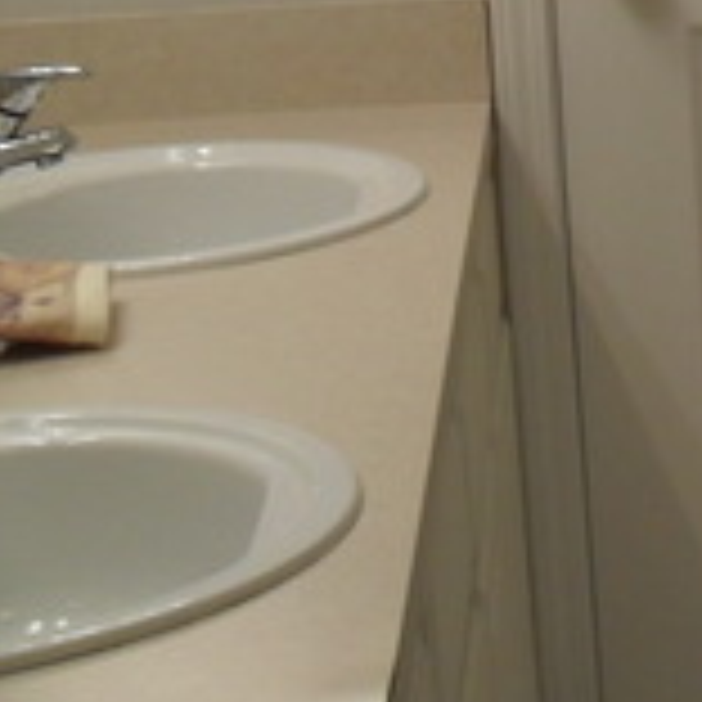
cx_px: 1436
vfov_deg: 13.4
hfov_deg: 12.1
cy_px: -126
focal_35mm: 127
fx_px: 2914
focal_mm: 6.3
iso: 120
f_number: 3.2
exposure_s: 1/45
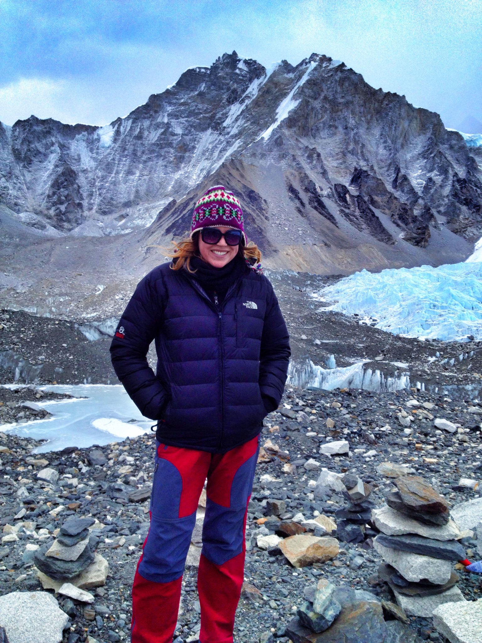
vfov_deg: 52.6
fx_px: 650
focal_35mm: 35
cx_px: 241
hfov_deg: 40.7
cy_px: 322
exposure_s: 1/2304
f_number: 2.4
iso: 50
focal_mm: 4.28
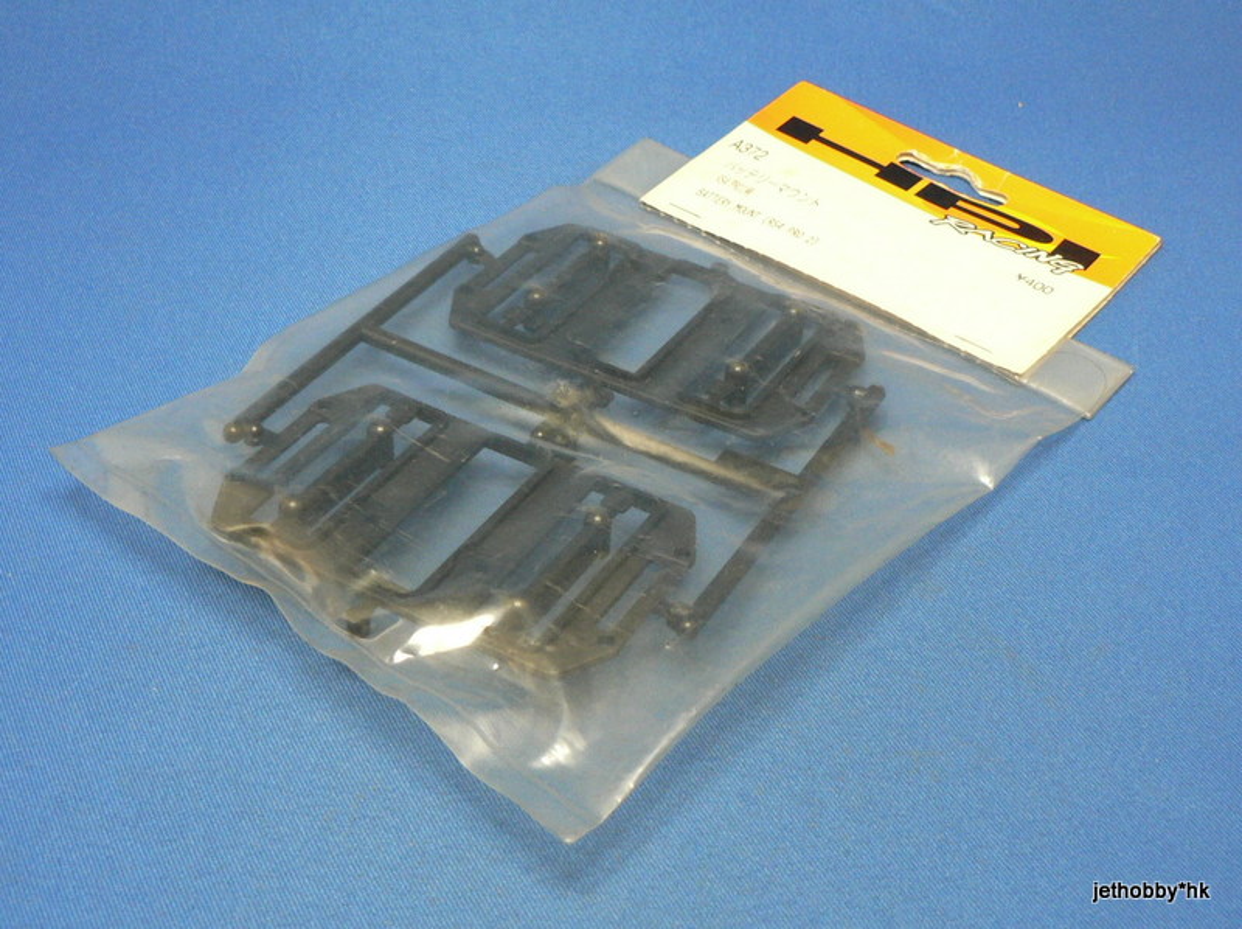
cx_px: 621
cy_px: 464
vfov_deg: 39.6
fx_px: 1290
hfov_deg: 51.4
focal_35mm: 36
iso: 200
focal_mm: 6
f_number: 3.2
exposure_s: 1/60
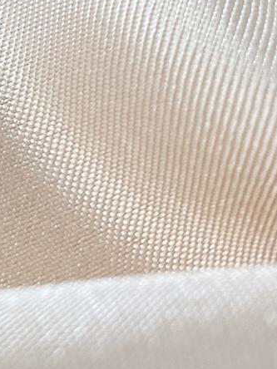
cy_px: -227
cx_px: -338
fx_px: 1248
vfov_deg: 15.2
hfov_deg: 11.1
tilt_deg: -71.3
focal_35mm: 117
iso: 40
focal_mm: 4.25
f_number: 1.8
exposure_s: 1/122
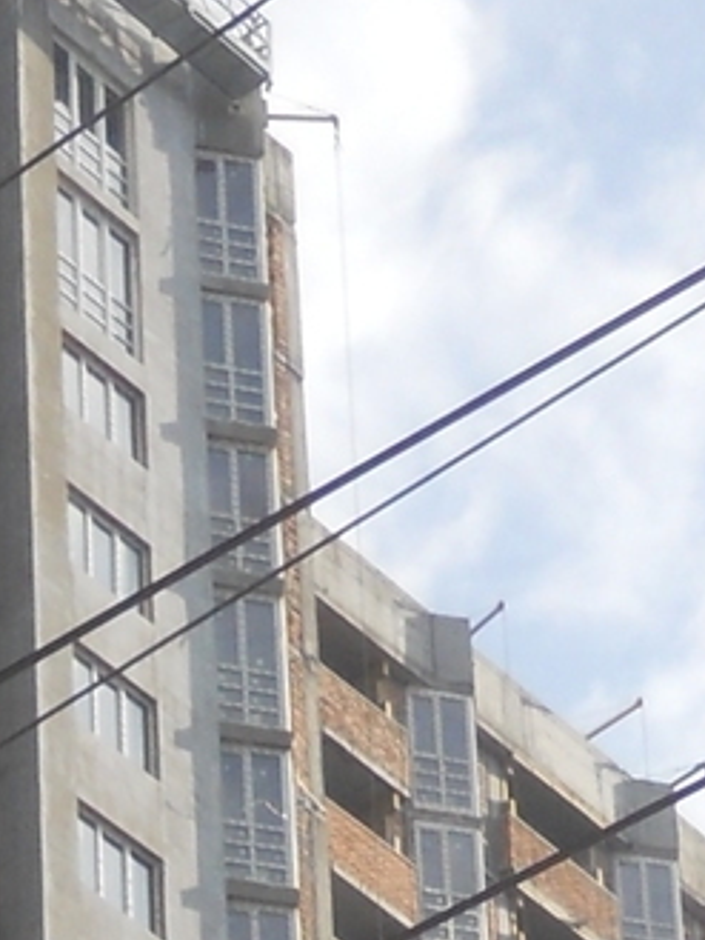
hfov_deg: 6.6
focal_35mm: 224
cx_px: -206
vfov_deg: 7.8
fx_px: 6079
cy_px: 2643
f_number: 3
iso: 80
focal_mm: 6.4
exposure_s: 1/800
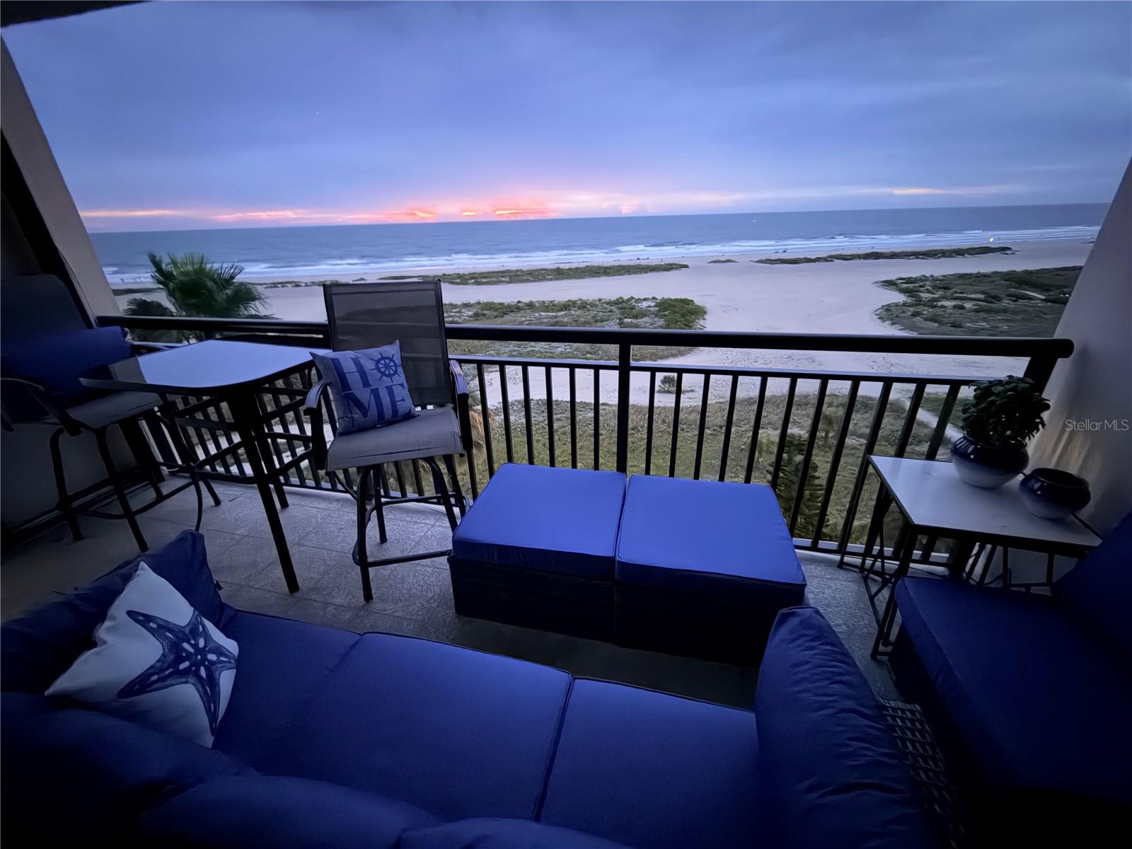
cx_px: 566
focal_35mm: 14
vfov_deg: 85.7
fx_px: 458
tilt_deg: -23.9
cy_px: 424
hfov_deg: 102.1
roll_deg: +2.4
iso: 5000
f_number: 2.2
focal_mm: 2.22
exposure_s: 1/4
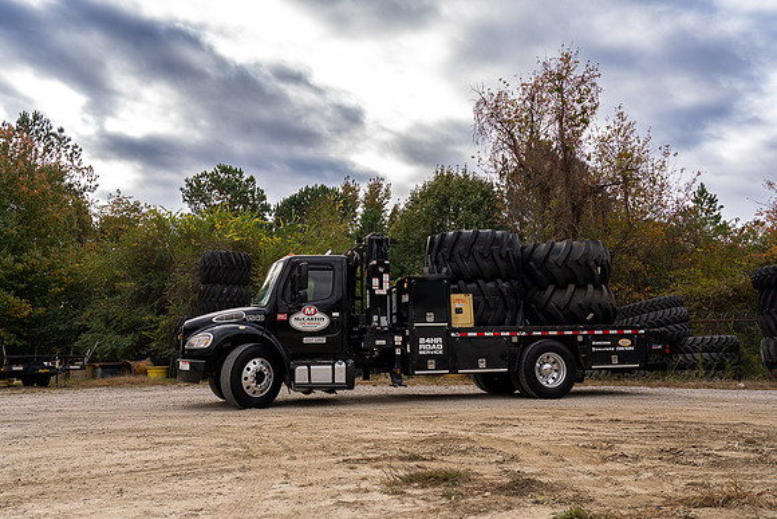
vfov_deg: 45.0
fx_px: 626
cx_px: 388
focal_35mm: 29
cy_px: 260
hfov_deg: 63.6
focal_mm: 29
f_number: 5.6
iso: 100
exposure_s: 1/125
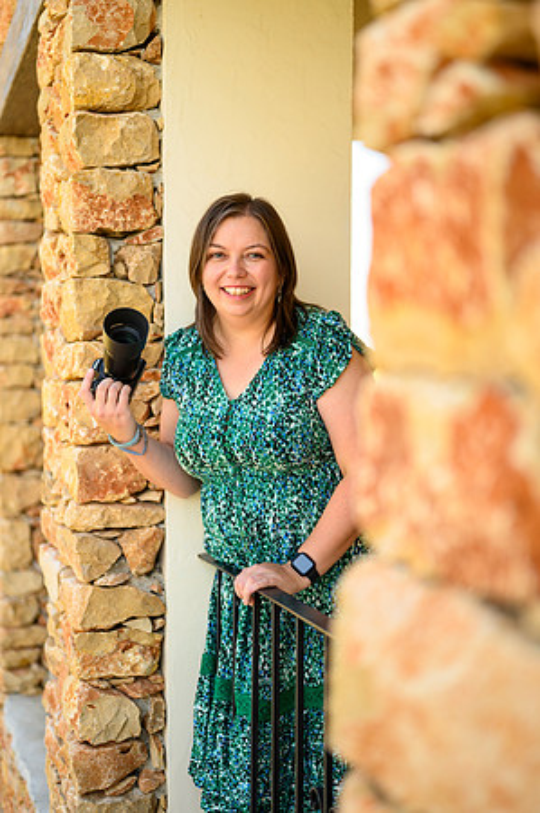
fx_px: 1128
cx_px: 270
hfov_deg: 26.9
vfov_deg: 39.6
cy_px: 406
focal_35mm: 50
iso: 100
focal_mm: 50
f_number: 1.8
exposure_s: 1/400
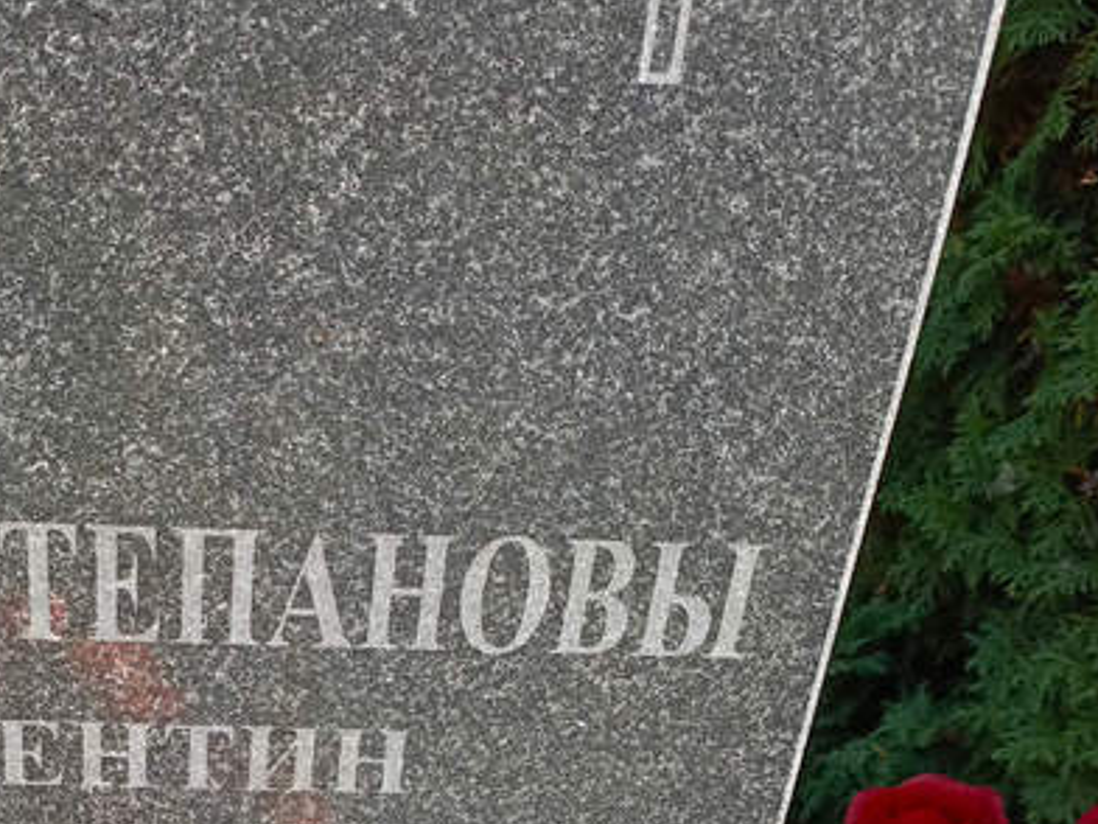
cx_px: 252
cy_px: 807
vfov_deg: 27.1
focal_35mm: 51
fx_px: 1618
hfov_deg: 36.5
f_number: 1.69
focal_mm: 4.76
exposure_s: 1/450
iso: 112
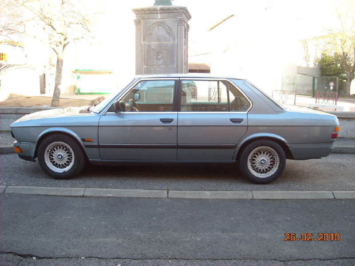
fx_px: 359
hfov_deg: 52.6
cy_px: 133
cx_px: 178
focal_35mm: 35
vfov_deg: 40.7
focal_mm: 5.7
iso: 64
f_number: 2.8
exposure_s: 1/57
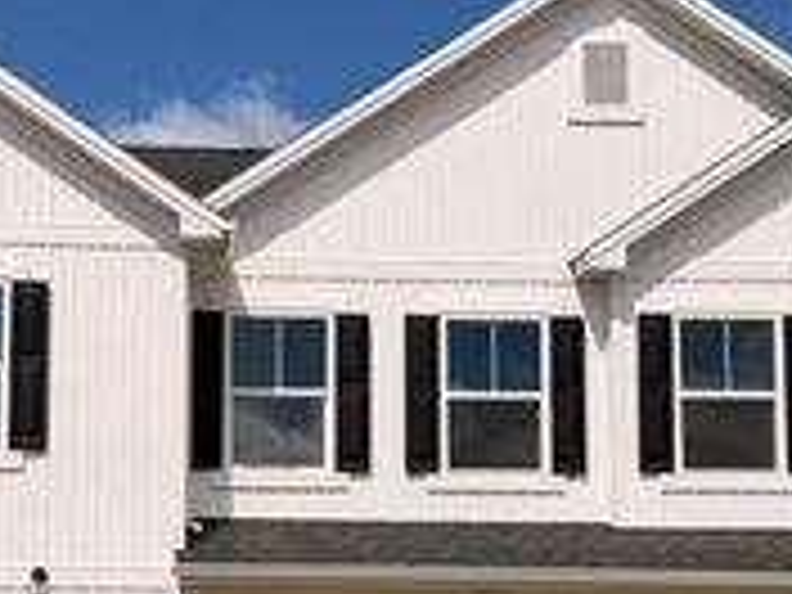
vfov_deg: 21.6
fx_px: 1556
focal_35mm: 68
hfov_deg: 28.6
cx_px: 423
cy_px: 331
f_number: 1.78
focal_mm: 6.76
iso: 80
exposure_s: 1/10309
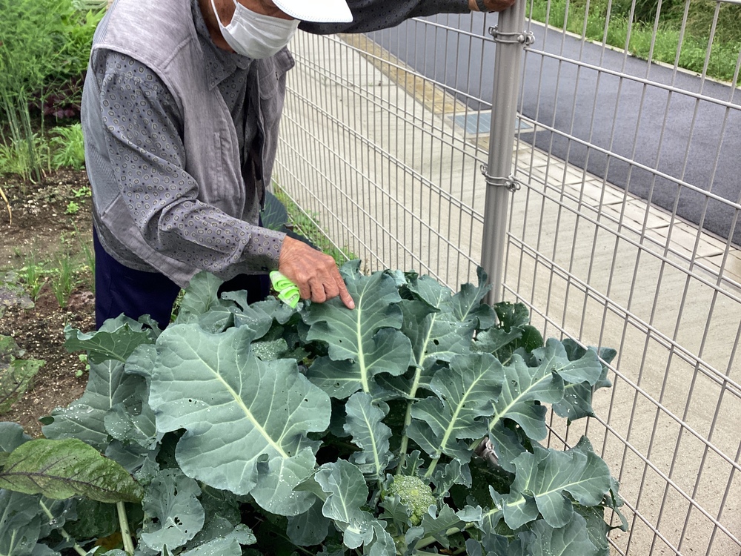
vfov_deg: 45.4
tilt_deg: -29.3
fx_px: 664
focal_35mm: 31
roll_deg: +3.5
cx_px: 370
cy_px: 278
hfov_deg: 58.4
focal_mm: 3.3
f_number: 2.4
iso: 25
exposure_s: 1/249
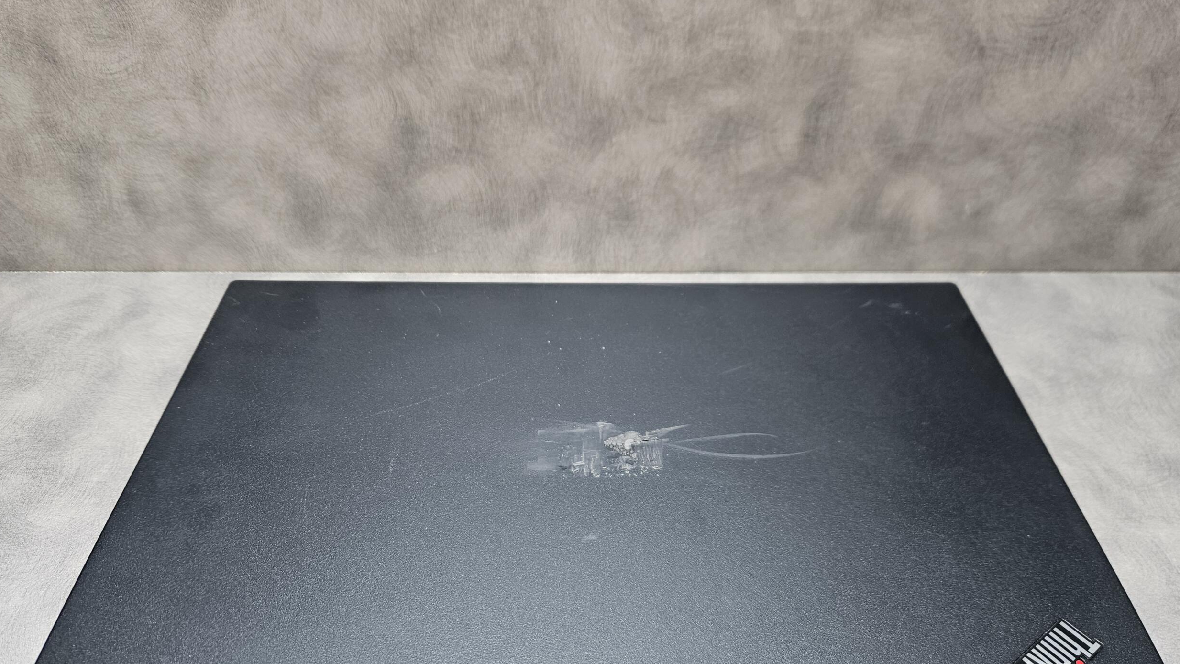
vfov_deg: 44.2
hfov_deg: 71.9
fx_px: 814
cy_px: 393
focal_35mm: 26
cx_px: 607
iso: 320
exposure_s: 1/100
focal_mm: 5.4
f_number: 1.8
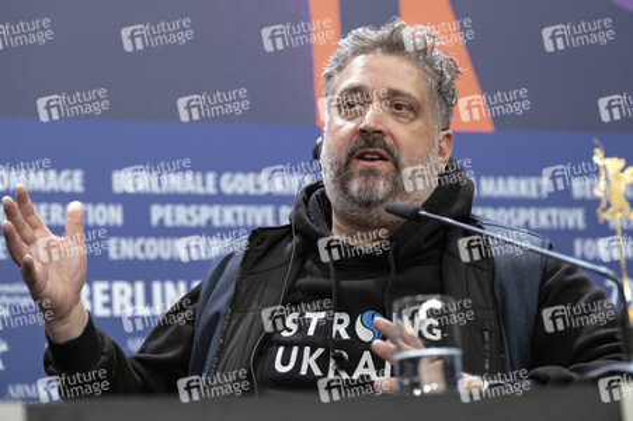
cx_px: 316
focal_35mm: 116
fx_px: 2038
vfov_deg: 11.8
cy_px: 210
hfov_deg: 17.7
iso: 1600
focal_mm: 77.3
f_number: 2.8
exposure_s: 1/220
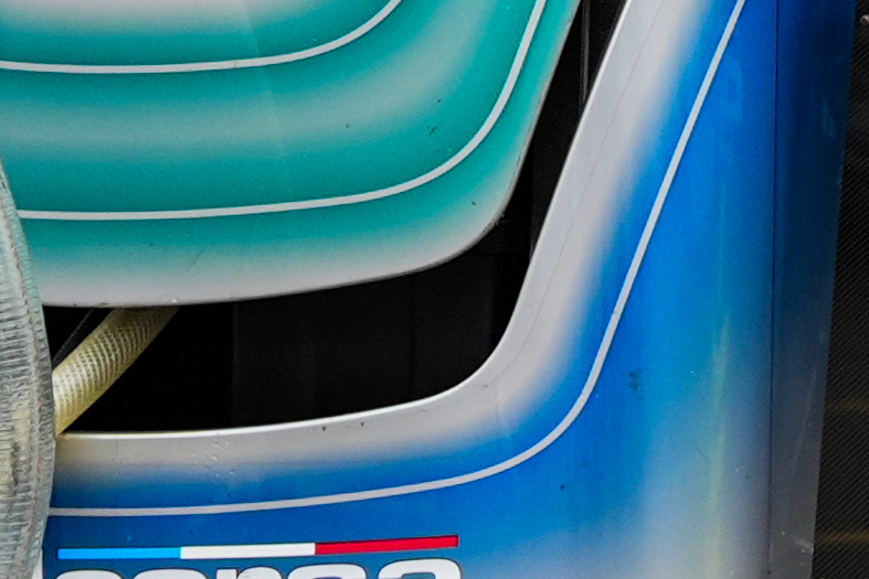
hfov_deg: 10.4
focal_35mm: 122
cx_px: 2783
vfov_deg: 10.8
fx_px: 2945
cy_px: -296
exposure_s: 1/320
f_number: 5.6
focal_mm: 16
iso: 320
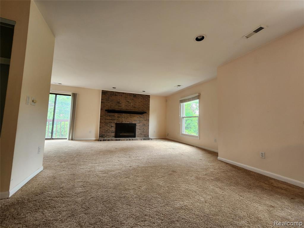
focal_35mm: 13
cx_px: 152
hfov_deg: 106.2
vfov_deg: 89.9
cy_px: 114
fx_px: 114
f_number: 2.2
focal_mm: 2.2
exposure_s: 1/60
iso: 200
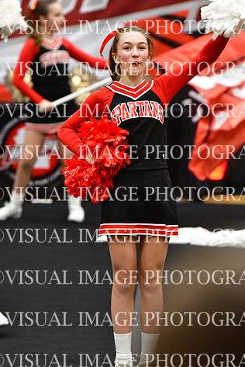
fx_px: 3374
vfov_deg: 6.2
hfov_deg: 4.2
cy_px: 173
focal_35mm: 331
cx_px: 139
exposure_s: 1/500
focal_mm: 180
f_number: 3.5
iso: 5000
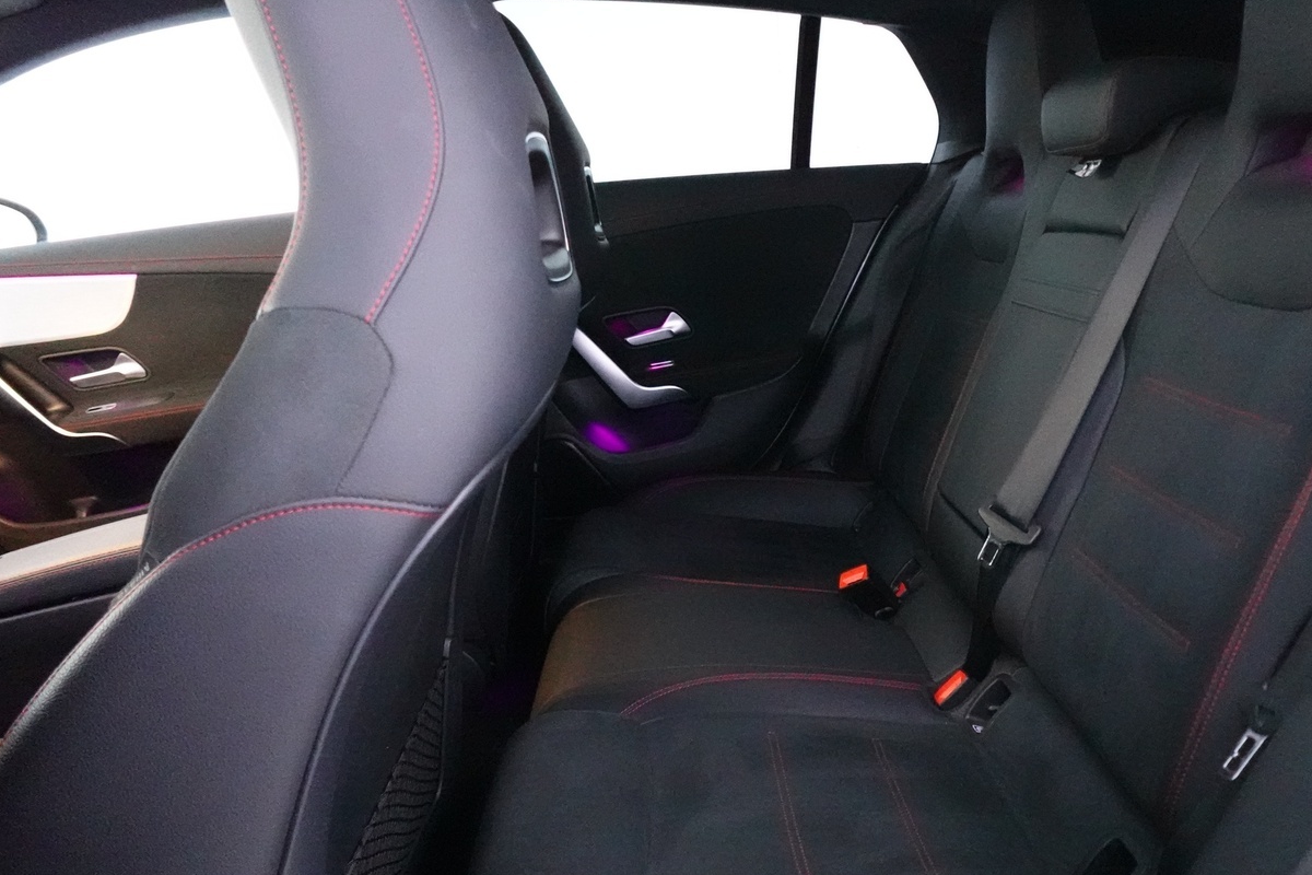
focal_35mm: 27
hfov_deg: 66.8
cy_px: 514
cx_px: 781
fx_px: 984
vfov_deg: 47.7
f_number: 2
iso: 6400
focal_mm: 7.6
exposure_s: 1/60
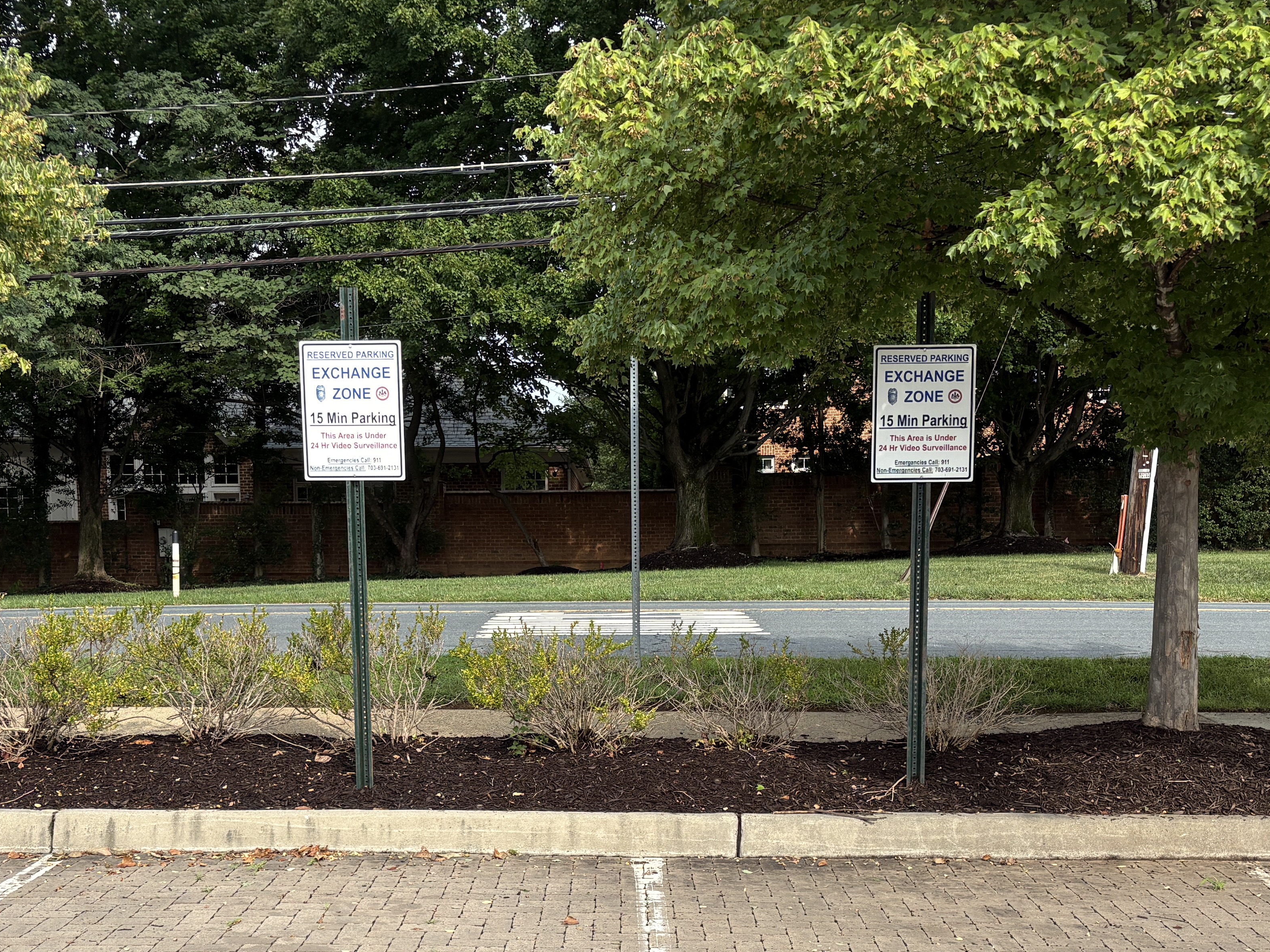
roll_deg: -0.7
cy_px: 737
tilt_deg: -6.1
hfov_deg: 40.4
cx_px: 616
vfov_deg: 30.3
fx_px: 1724
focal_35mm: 47
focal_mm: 5.96
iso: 50
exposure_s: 1/1337
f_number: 1.6
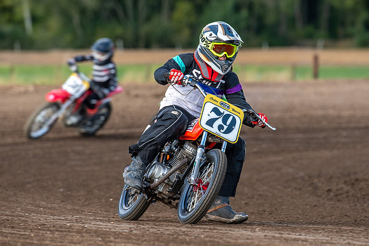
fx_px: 4074
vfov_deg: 3.5
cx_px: 206
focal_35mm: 397
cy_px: 133
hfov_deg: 5.2
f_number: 4
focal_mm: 200
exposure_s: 1/500
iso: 100
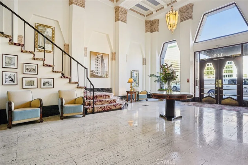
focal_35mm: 19
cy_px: 82
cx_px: 124
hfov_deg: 86.9
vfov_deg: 64.5
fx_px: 131
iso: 400
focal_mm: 19
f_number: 8
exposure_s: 1/30
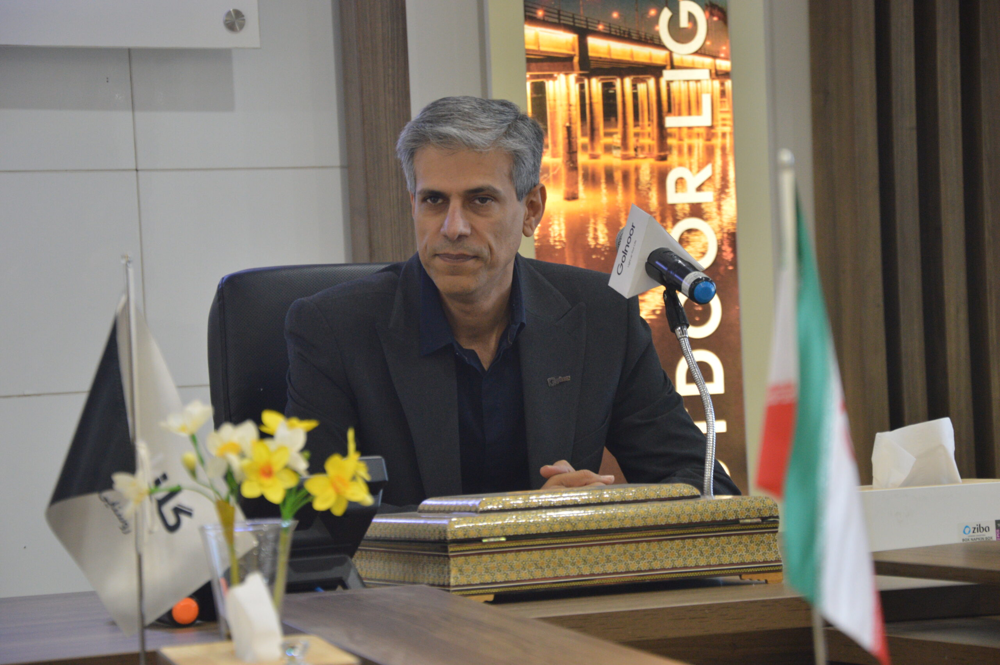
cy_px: 332
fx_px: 3330
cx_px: 500
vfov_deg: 11.4
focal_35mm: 120
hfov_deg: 17.1
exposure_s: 1/60
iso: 1000
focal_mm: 80
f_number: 5.3
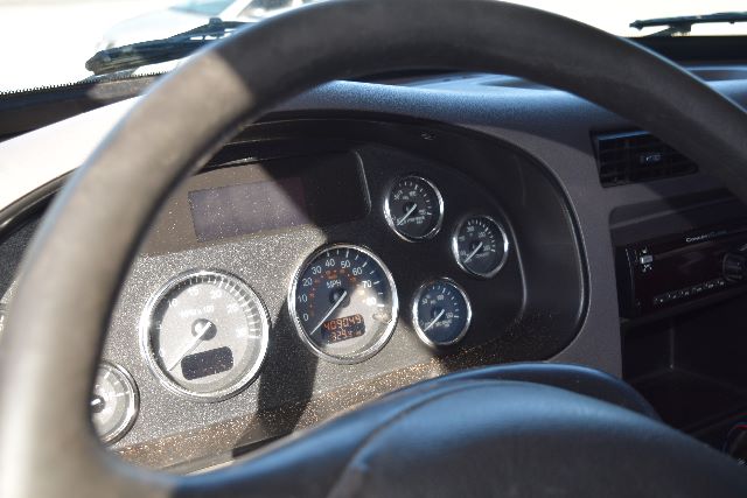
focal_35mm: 42
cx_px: 374
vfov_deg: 31.9
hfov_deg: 46.4
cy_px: 249
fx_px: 872
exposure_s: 1/125
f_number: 5.6
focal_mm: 28
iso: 140
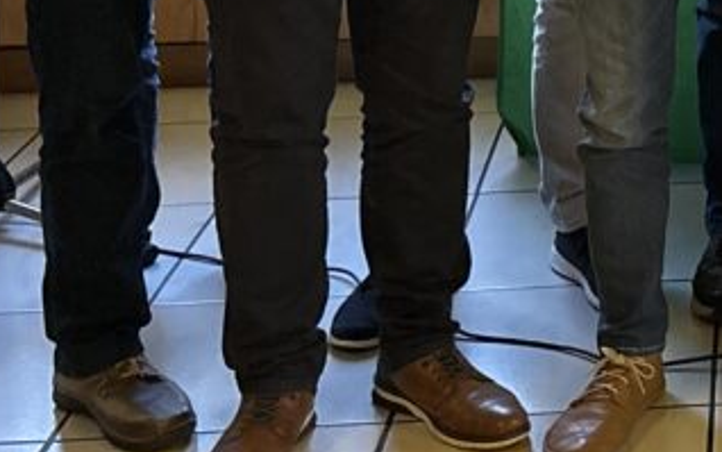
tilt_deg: -4.2
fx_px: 2047
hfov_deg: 18.1
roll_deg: -0.9
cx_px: 1042
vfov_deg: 11.6
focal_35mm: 104
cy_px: -395
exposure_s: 1/33
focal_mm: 5.96
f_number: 1.6
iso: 640
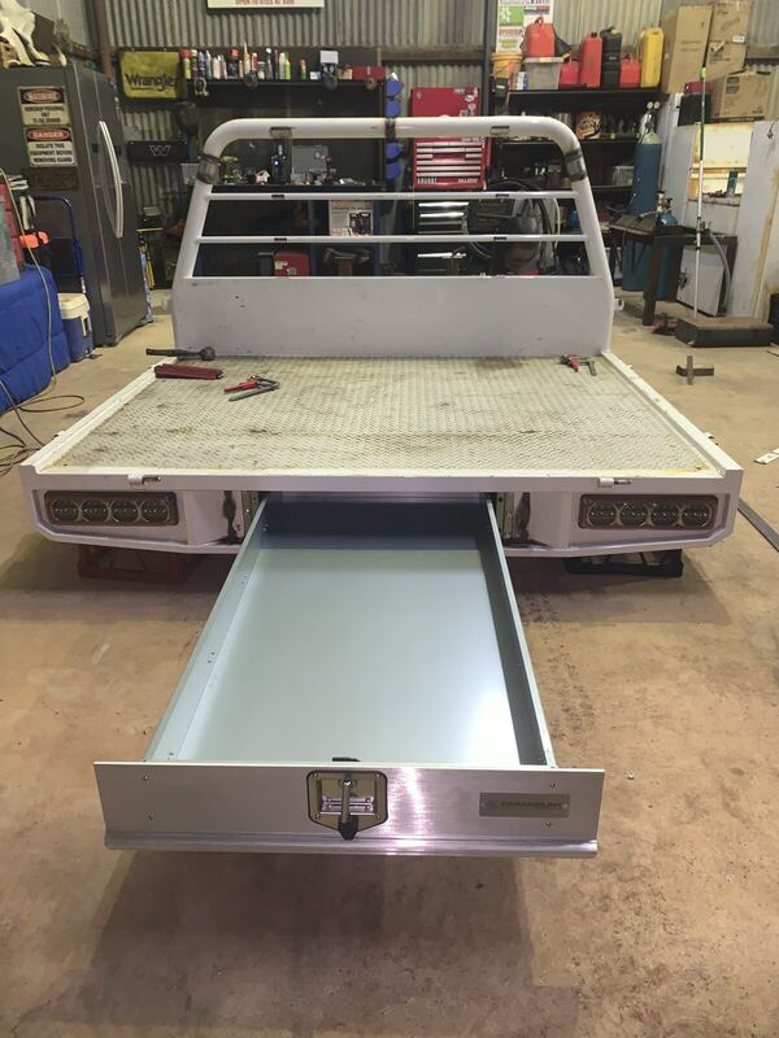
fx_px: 780
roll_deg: -0.2
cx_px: 390
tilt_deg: -23.1
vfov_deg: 67.3
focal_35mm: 26
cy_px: 519
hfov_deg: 53.1
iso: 100
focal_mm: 4.25
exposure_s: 1/13
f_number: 1.8
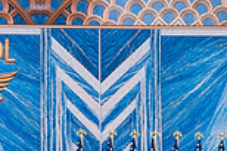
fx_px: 833
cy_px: 205
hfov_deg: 14.8
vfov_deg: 10.2
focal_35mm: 132
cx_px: -72
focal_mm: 35
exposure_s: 1/250
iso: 250
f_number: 3.5
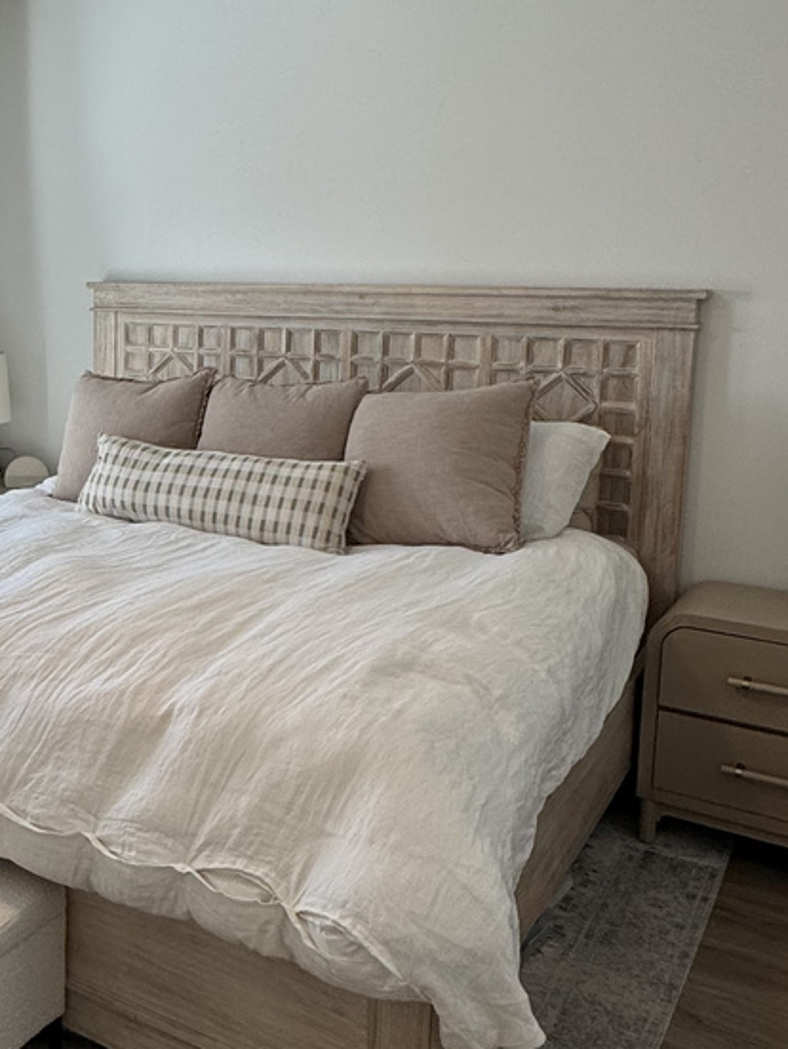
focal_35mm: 39
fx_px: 1182
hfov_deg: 34.2
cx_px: 36
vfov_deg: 47.5
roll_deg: +1.1
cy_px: 417
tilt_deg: -7.7
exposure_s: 1/120
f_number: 2.2
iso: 64
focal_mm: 2.22
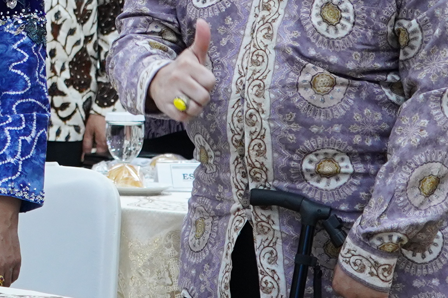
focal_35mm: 365
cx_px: -291
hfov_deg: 5.6
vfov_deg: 3.7
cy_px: -142
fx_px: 4541
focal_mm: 70
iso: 1250
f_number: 4
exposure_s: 1/80
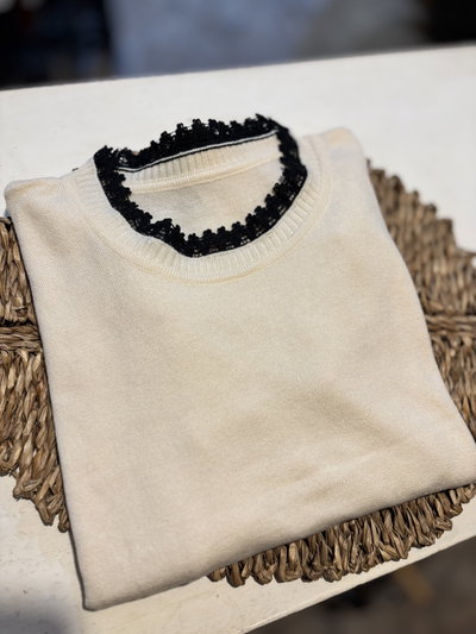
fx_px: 477
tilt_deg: -69.7
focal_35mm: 26
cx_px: 238
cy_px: 317
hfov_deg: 53.1
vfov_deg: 67.3
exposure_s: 1/50
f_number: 1.6
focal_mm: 5.96
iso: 125
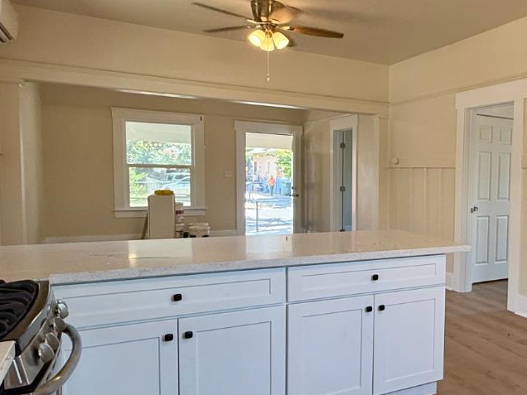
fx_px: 502
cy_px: 213
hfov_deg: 50.1
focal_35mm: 33
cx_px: 459
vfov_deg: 42.9
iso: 125
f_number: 2.2
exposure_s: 1/120
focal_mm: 2.22
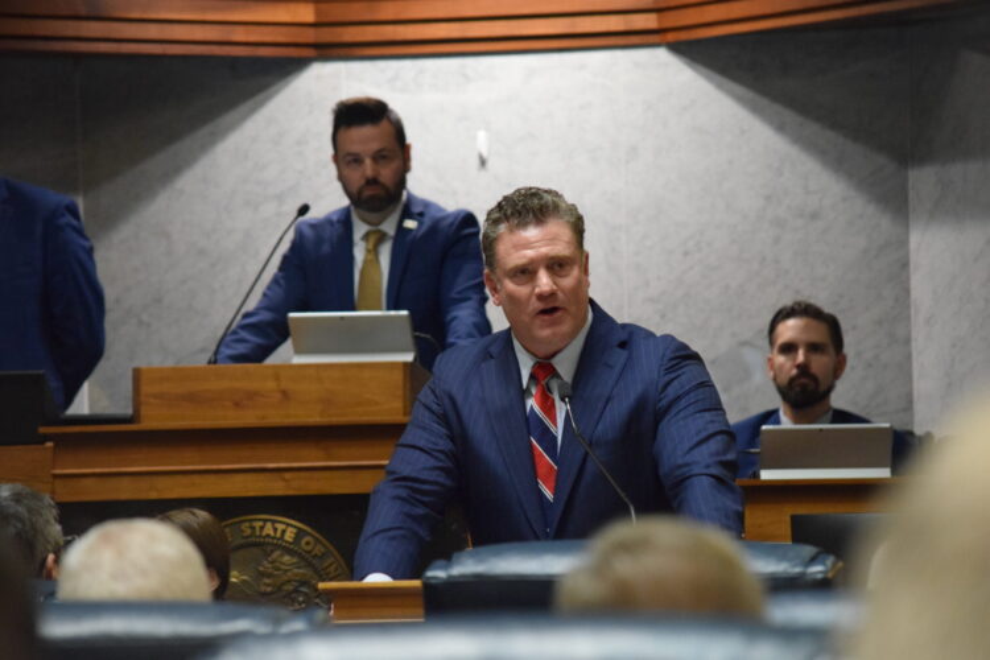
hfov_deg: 8.9
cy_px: 330
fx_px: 6393
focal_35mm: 232
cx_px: 495
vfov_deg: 5.9
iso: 4500
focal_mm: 155
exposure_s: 1/125
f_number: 5
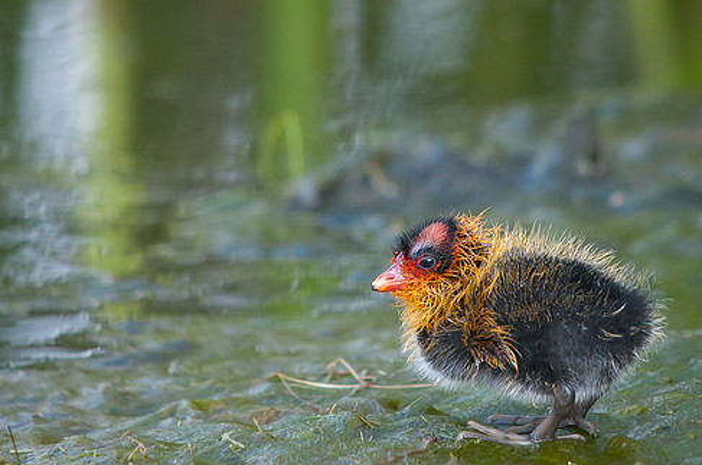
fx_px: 17404
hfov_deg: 2.3
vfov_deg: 1.5
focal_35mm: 894
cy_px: 217
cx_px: 314
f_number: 6.7
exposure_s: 1/500
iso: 800
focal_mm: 500
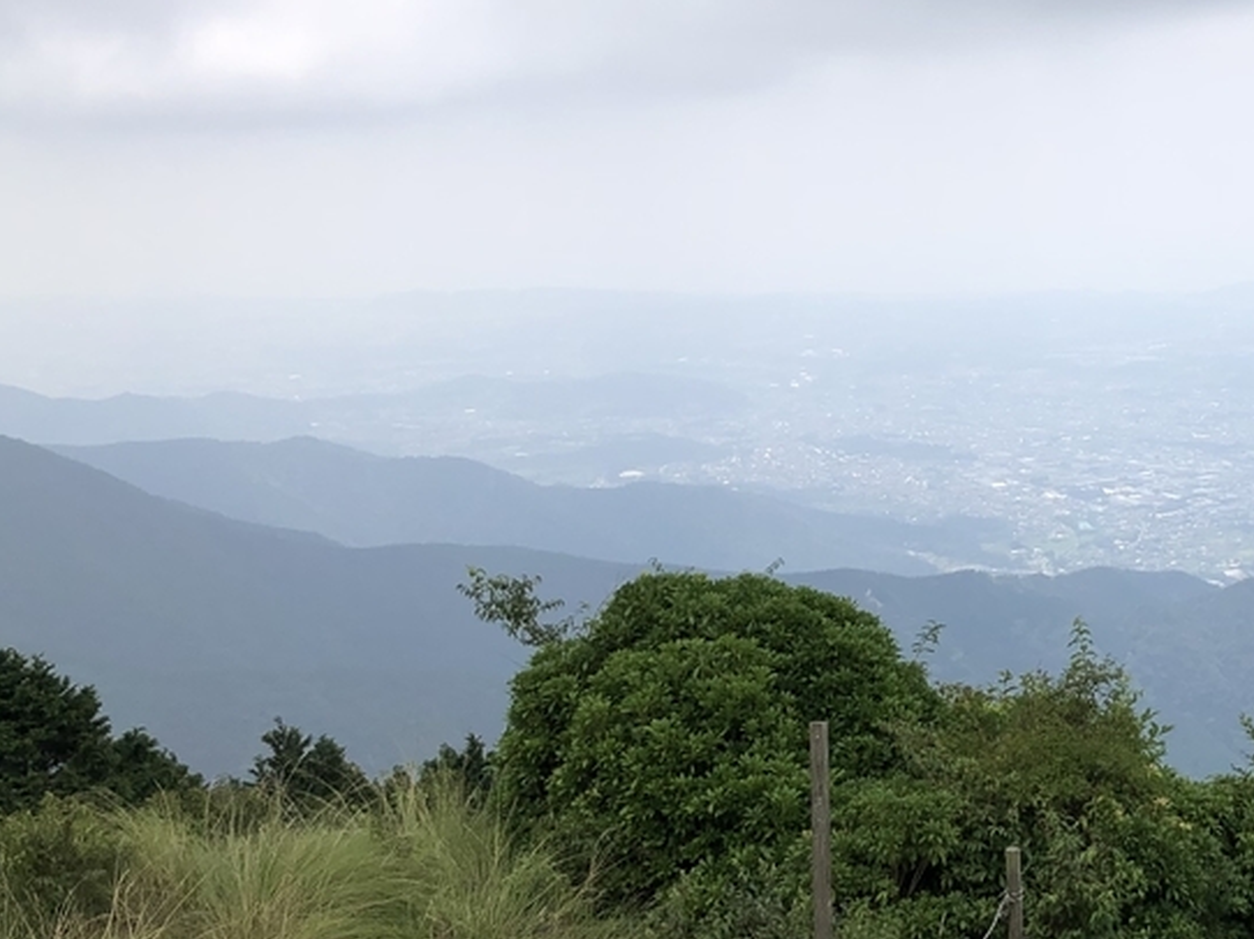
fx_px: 2245
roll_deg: +1.5
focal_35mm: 62
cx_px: 1210
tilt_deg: -7.7
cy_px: 412
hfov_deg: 29.4
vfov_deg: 23.6
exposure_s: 1/2558
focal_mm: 3.99
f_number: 1.8
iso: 25
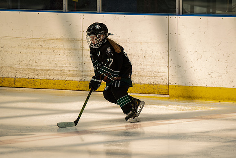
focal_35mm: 407
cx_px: 134
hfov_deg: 5.1
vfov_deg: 3.4
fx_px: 2671
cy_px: 84
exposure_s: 1/2500
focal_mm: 300
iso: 1600
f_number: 3.5
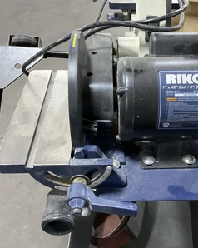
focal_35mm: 38
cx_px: 124
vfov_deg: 48.0
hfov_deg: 38.9
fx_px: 279
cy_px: 124
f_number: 1.8
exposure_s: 1/30
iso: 320
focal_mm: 3
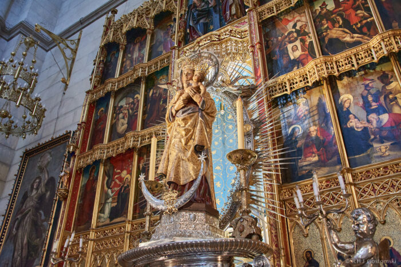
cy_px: 134
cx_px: 200
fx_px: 356
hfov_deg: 58.7
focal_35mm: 32
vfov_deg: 41.1
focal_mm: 32
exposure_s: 1/50
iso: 5000
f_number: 5.6
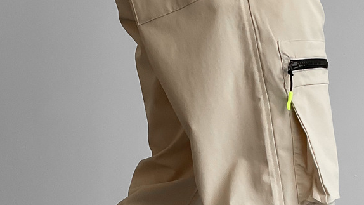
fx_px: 849
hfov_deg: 24.2
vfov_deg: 13.6
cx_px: 179
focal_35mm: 88
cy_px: 180
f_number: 1.8
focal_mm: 3
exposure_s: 1/120
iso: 50
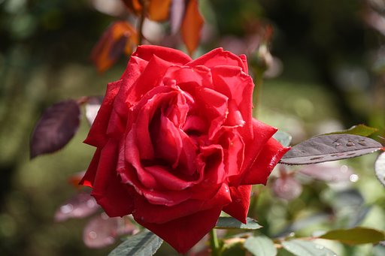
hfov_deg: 11.2
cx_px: 192
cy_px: 128
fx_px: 1956
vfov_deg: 7.5
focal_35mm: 183
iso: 100
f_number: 5.6
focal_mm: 122
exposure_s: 1/320
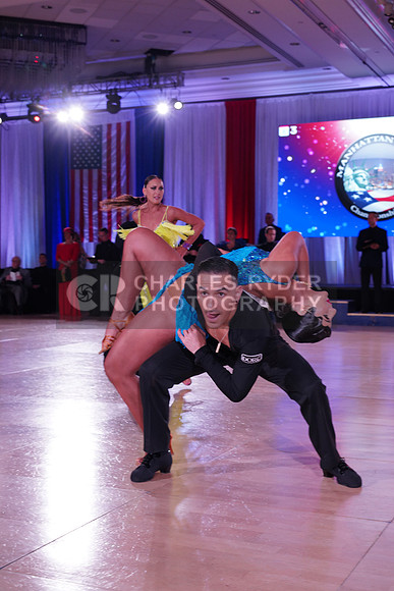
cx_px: 197
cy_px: 296
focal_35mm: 49
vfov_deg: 40.3
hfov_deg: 27.5
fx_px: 804
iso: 1250
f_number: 5
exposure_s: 1/200
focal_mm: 49
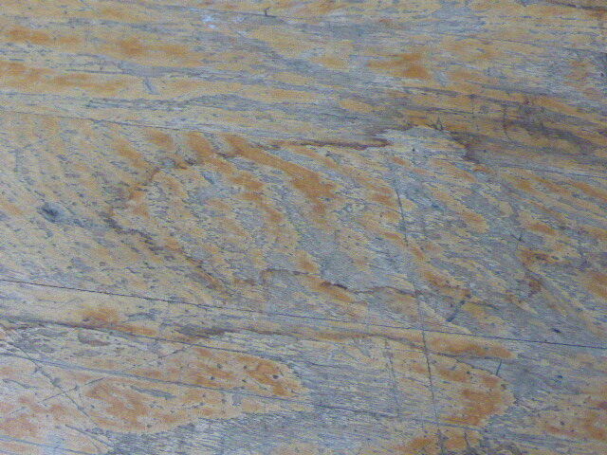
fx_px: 807
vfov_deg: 31.5
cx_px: 304
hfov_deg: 41.2
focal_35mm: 46
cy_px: 228
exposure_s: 1/60
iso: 2500
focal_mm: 7.9
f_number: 4.1
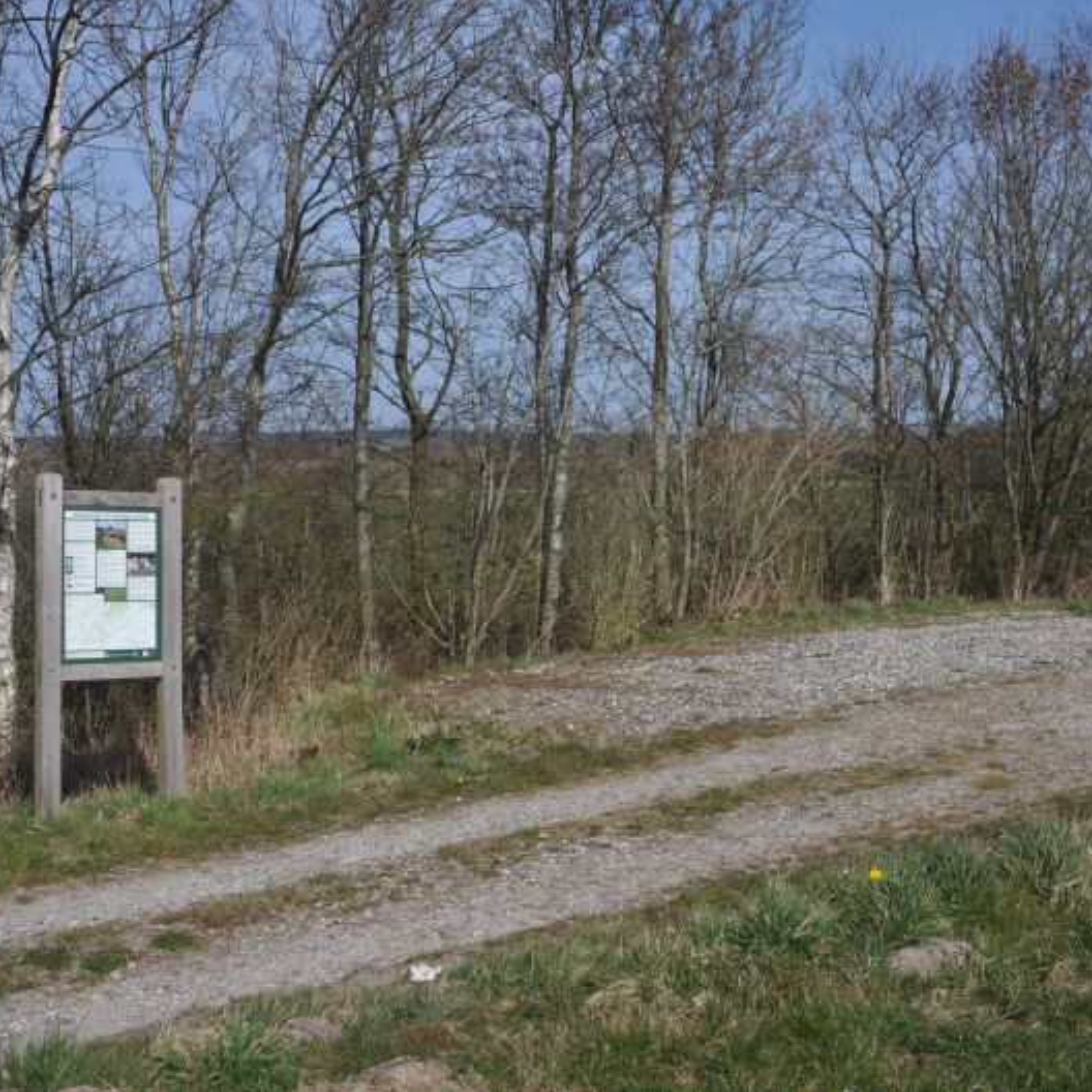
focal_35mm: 45
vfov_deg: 37.6
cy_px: 544
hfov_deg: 37.5
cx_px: 606
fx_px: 1606
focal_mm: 35
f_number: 14
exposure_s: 1/200
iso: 200
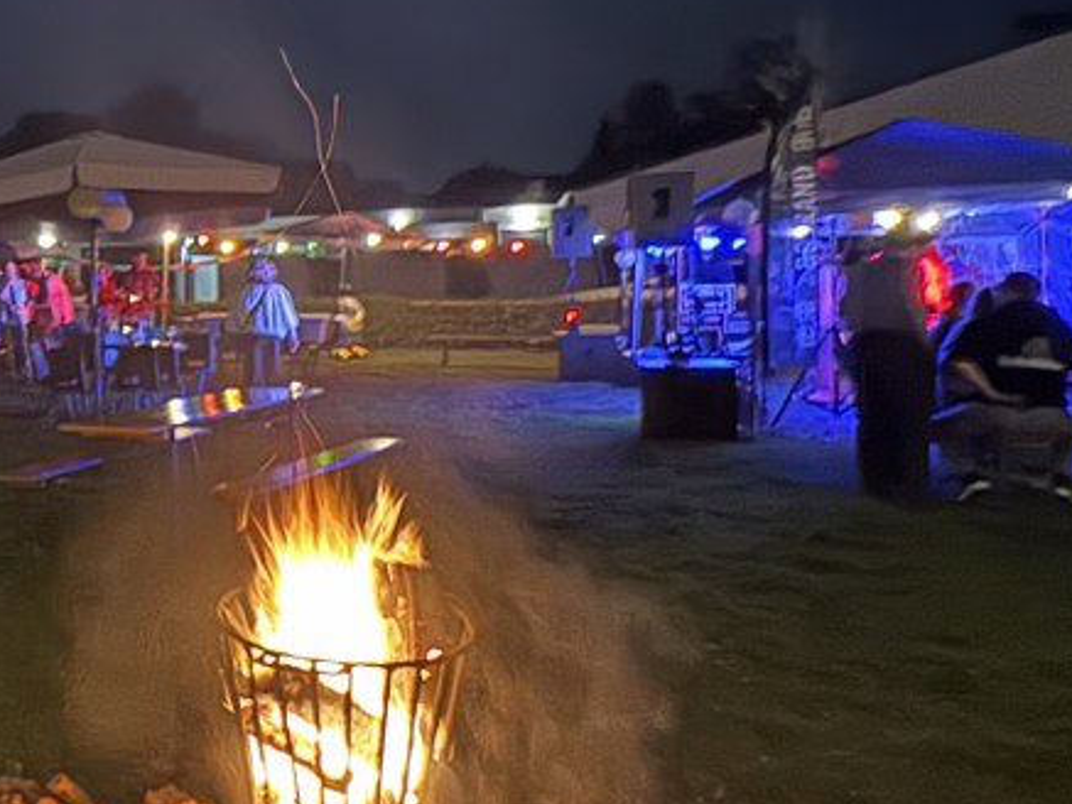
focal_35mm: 41
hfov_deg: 37.0
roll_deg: +1.5
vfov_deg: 35.0
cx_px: -157
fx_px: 1270
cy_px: 319
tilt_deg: -1.4
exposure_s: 1/8
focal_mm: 2.22
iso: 2000
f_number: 2.2
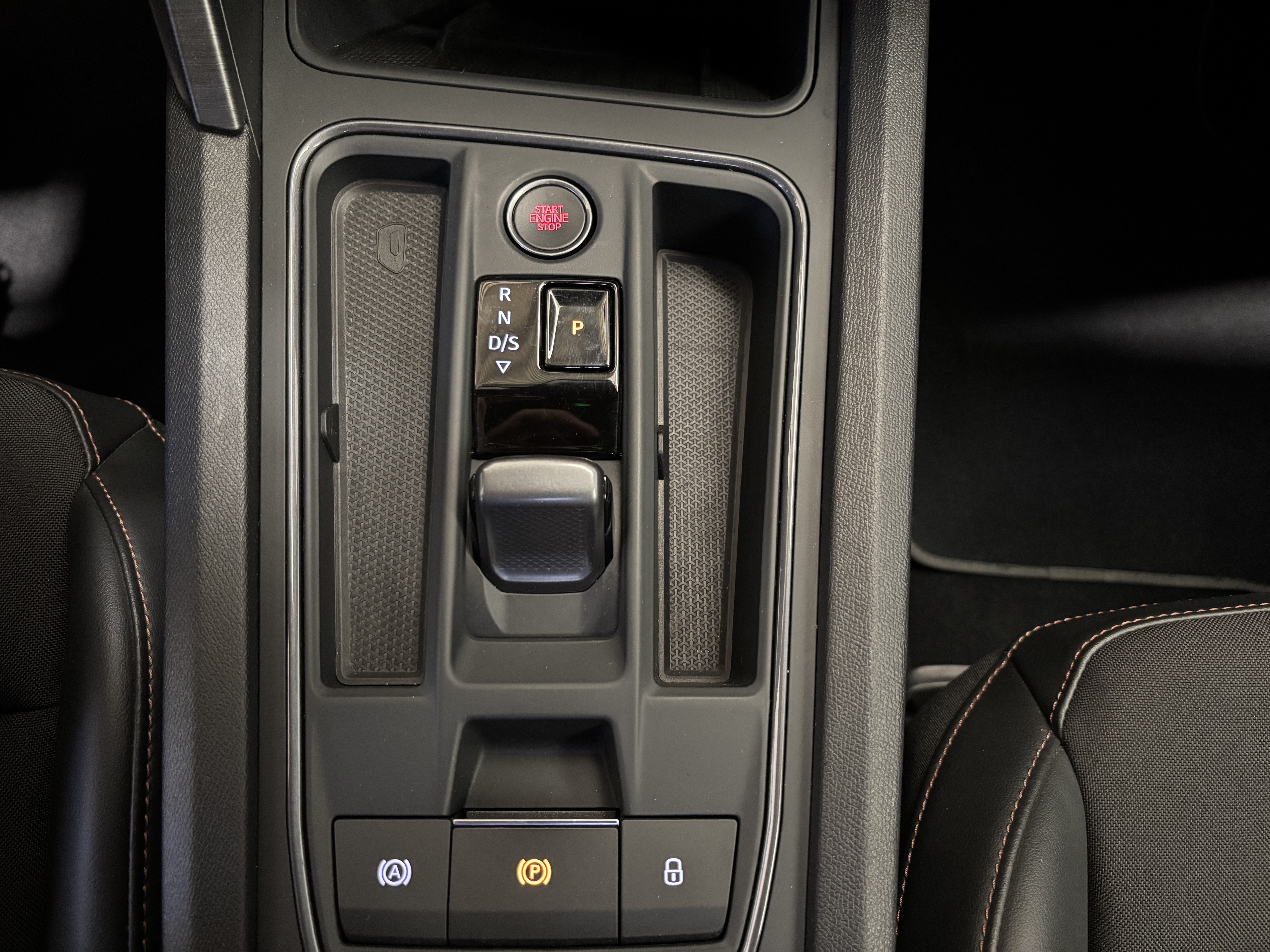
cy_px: 476
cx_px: 635
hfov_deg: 67.3
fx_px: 954
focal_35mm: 26
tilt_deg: -66.4
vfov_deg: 53.1
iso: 1000
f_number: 1.6
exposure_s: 1/30
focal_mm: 5.96
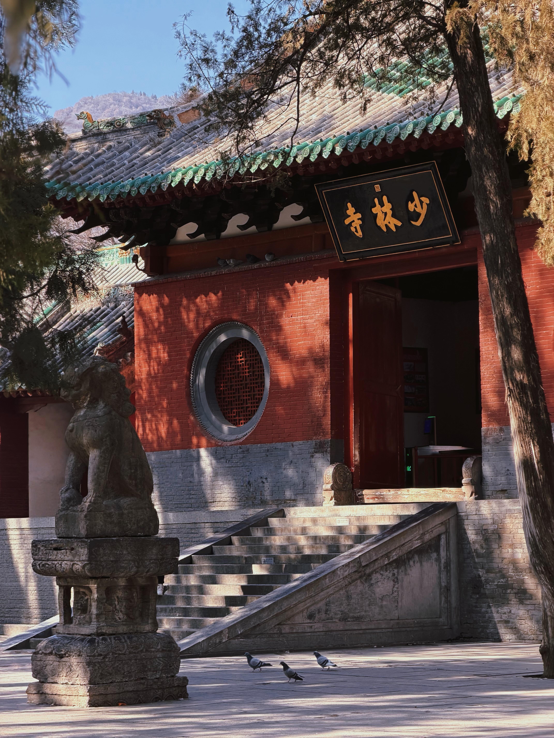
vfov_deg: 19.6
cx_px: 277
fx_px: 2134
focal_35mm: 100
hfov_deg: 14.8
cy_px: 369
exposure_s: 1/136
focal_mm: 16.89
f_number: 2.8
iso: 64
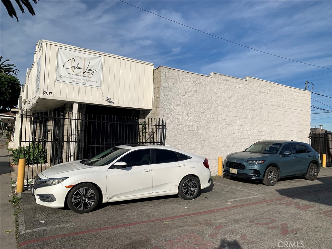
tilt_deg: +0.3
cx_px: 166
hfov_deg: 67.3
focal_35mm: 26
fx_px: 249
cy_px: 124
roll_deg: -2.6
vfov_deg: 53.1
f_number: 1.8
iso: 25
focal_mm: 4.25
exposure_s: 1/4464
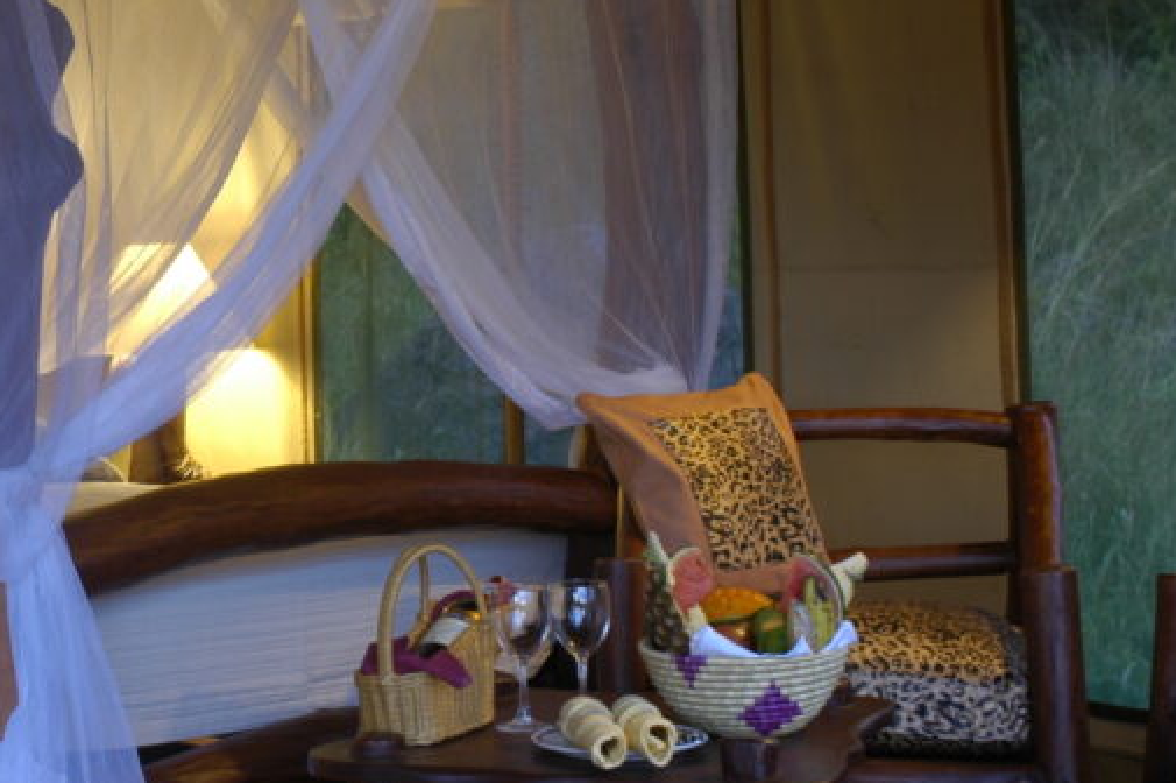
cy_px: 344
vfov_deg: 18.6
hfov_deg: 26.6
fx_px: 2383
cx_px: 65
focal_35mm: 73
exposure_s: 1/4
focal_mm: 24
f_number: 4
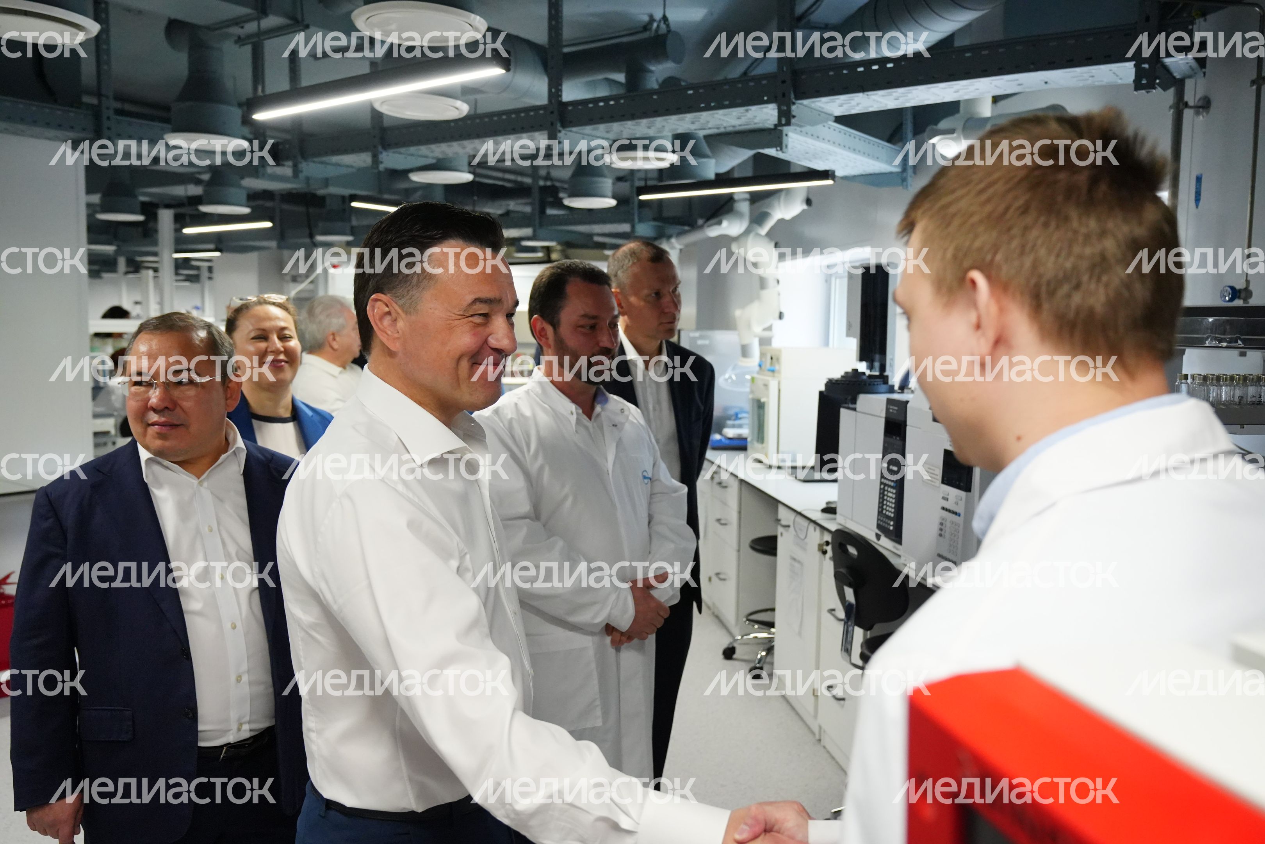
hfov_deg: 63.7
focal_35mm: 29
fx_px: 1019
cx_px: 632
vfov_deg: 45.0
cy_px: 422
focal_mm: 29
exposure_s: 1/640
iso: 4000
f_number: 4.5
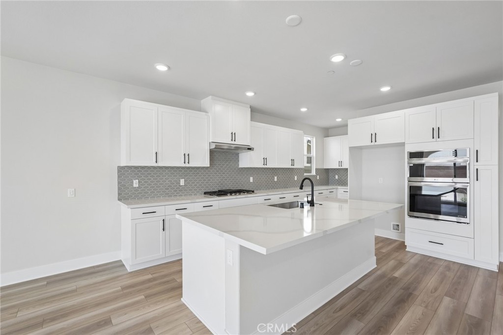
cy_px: 168
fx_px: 223
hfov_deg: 96.8
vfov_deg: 73.7
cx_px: 252
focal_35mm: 16
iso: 320
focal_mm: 16
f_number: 8
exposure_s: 1/30
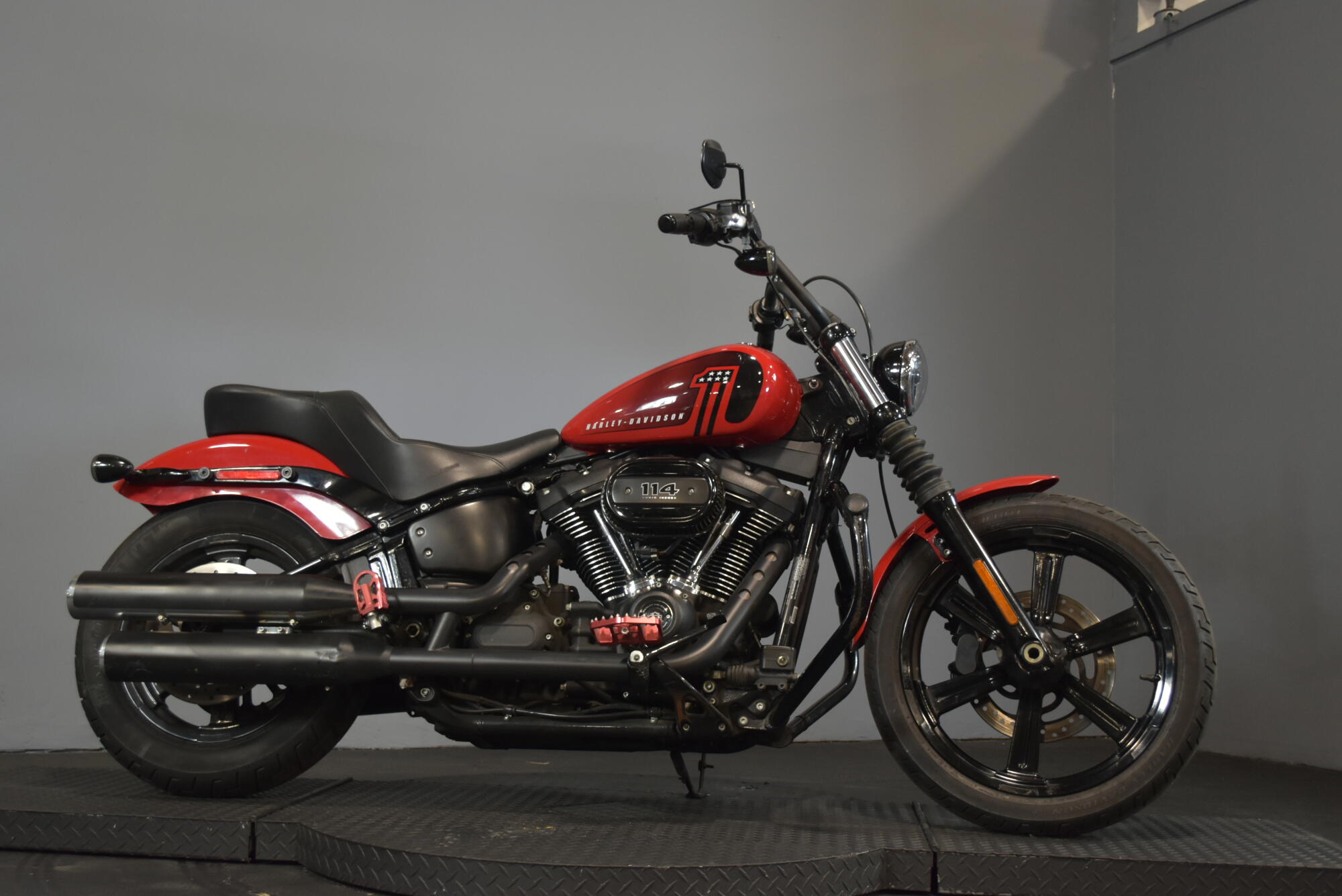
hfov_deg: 46.4
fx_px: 1566
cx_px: 671
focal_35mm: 42
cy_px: 448
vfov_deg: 31.9
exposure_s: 1/30
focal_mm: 28
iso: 900
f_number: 4.5
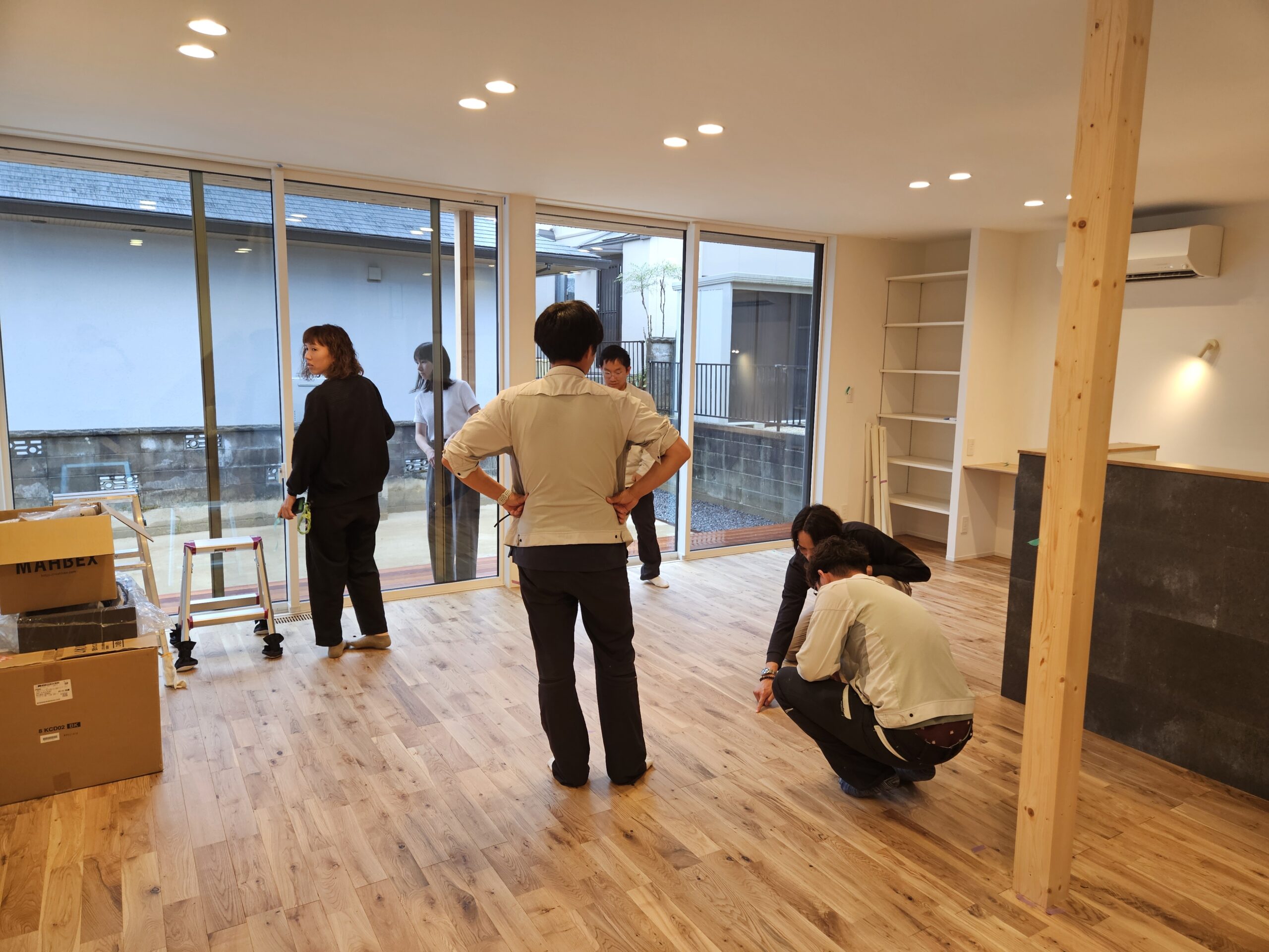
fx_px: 843
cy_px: 476
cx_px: 634
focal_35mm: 23
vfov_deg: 58.9
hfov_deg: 73.9
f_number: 1.8
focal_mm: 5.4
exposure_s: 1/100
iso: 125
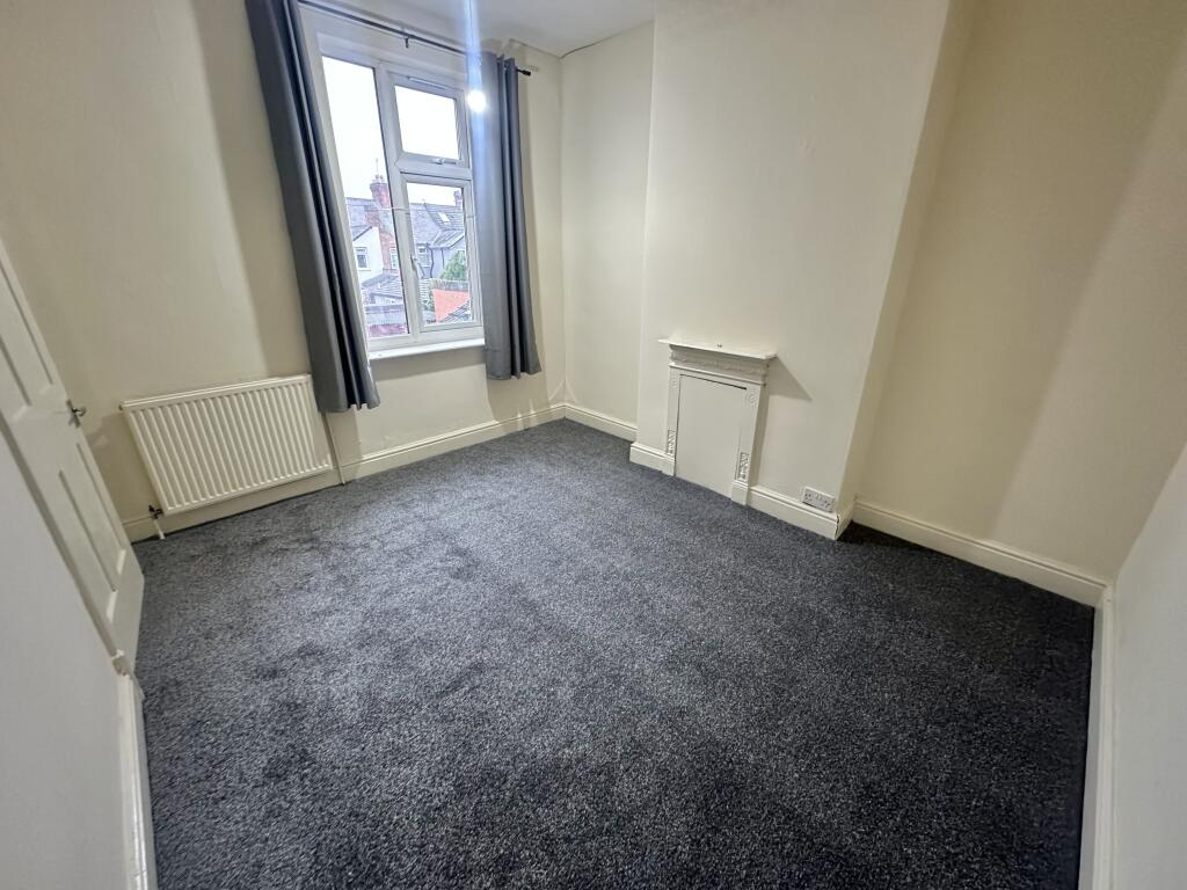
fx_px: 480
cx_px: 594
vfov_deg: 85.7
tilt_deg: -21.5
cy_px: 445
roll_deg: -0.3
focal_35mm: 14
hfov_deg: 102.1
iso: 1000
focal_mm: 2.22
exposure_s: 1/34
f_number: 2.2
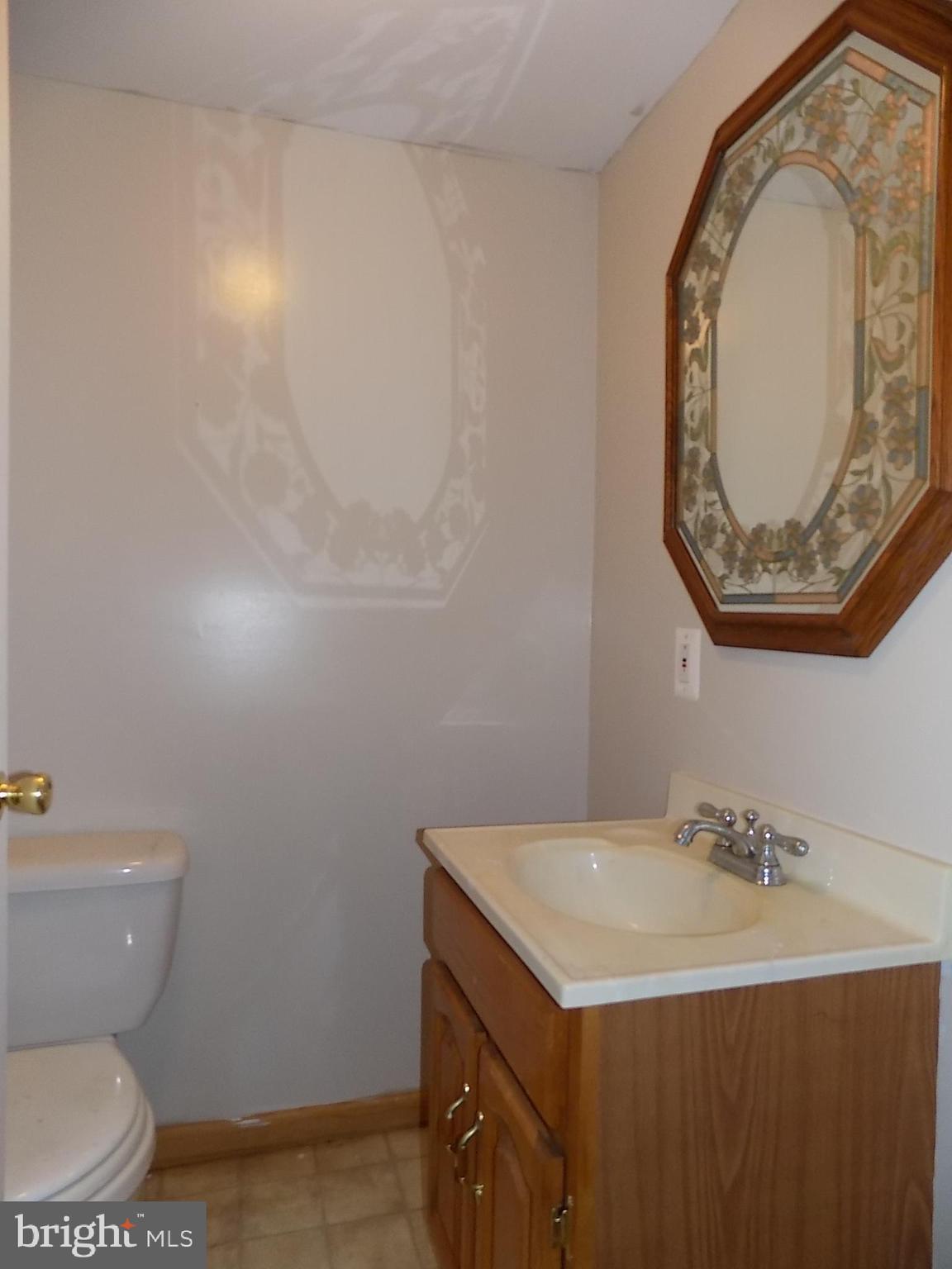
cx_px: 476
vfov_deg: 73.9
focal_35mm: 23
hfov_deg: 58.9
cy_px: 634
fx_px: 843
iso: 200
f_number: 3.1
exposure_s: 1/30
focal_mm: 4
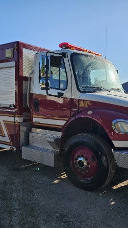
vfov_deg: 55.2
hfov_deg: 32.8
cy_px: 119
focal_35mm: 36
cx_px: 76
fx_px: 217
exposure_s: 1/572
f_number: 1.7
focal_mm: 6.3
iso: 10
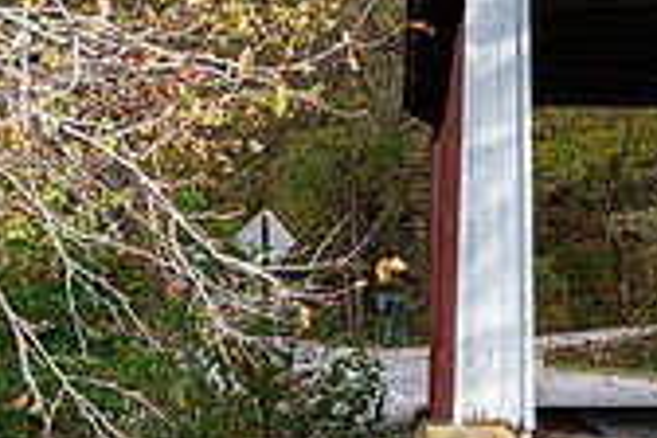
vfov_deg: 6.4
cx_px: 813
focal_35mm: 213
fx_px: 3887
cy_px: 123
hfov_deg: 9.5
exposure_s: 1/160
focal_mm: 56
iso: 400
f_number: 8
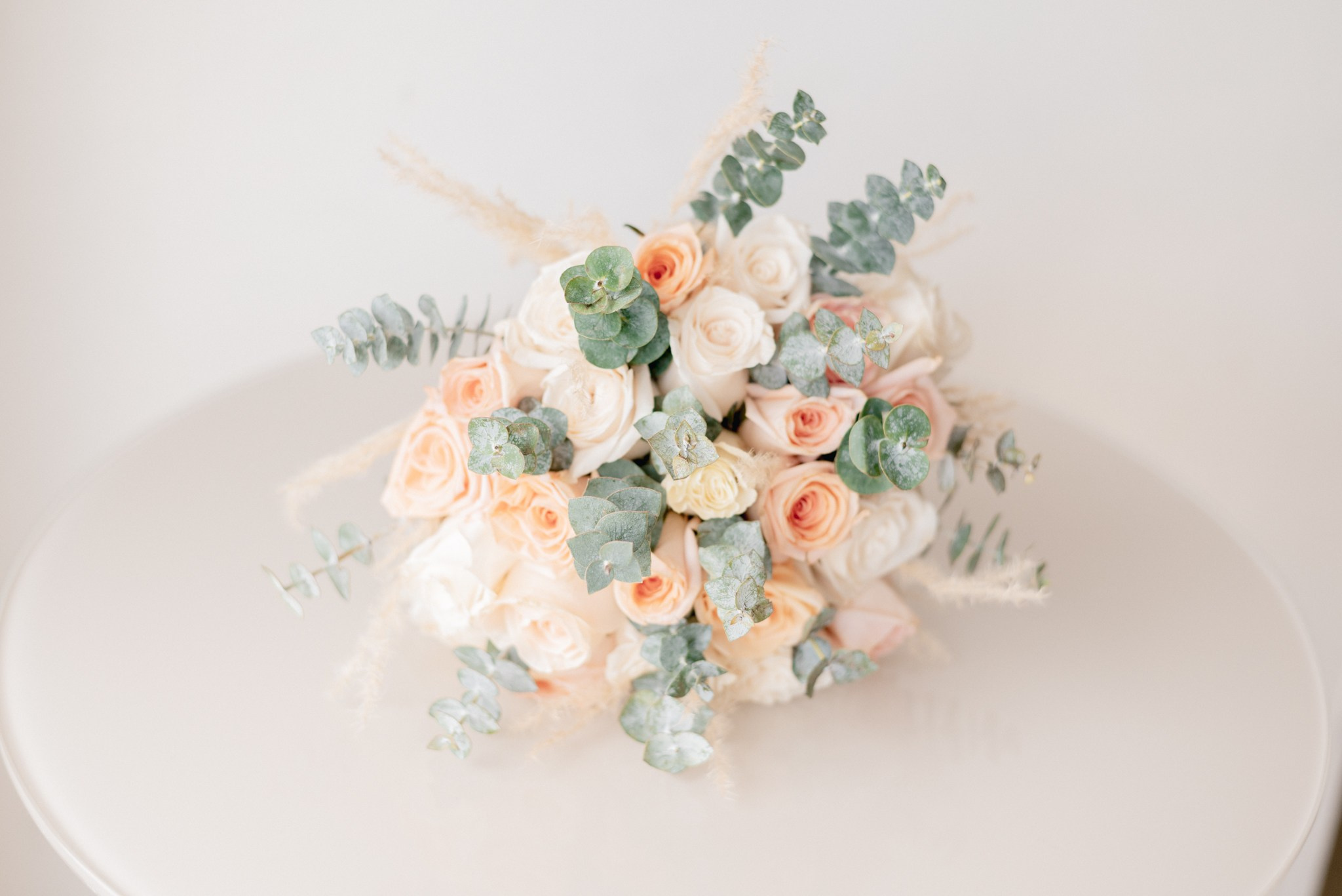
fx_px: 1864
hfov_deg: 39.6
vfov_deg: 27.0
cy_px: 448
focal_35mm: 50
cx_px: 671
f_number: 2.5
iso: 320
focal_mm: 50
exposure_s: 1/250
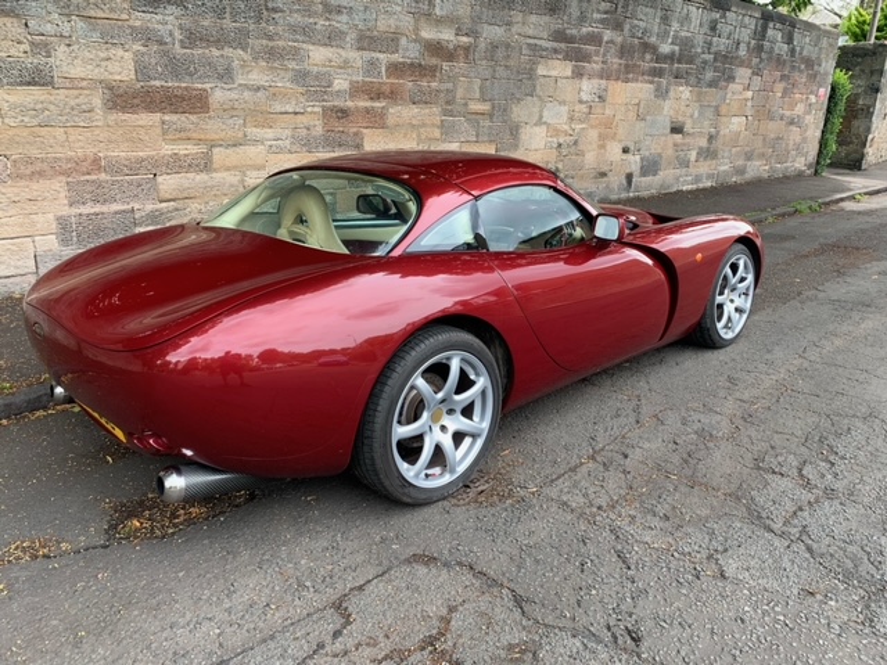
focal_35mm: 26
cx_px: 444
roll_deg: -1.5
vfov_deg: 53.1
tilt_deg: -18.1
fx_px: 666
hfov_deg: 67.3
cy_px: 332
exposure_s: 1/160
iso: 25
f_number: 1.8
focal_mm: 4.25
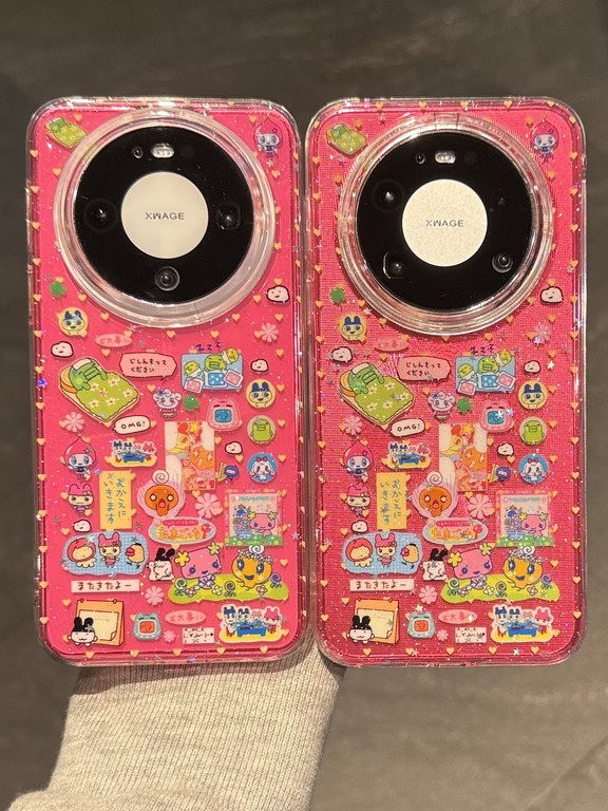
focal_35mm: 24
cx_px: 304
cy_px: 406
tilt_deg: -55.3
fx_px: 562
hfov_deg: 56.8
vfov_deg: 71.6
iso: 200
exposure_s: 1/109
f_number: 1.78
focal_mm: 6.76
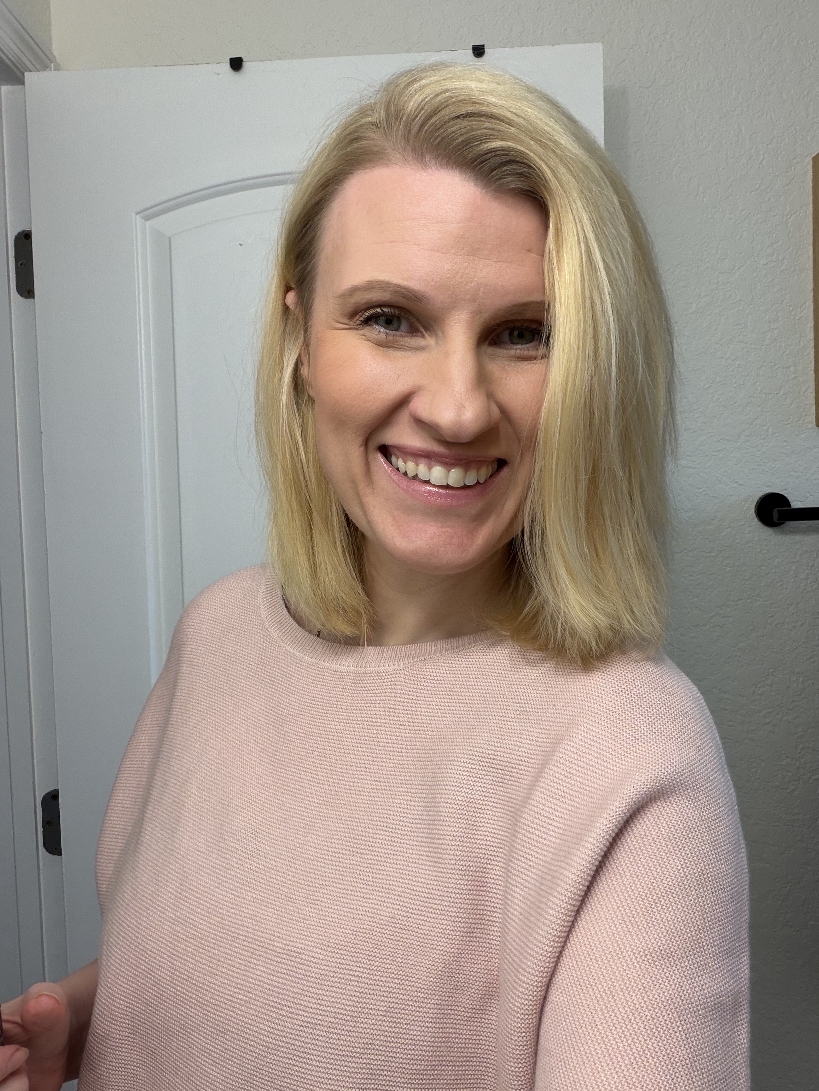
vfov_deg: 60.0
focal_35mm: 30
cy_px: 546
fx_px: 946
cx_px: 410
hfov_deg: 46.8
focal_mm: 2.71
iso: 64
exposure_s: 1/60
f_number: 1.9
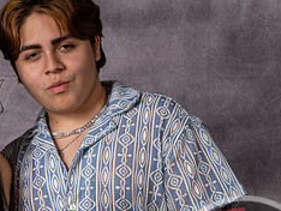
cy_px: 191
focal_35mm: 206
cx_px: 63
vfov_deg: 7.2
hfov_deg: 9.6
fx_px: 1674
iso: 50
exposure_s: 1/400
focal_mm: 70
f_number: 4.5
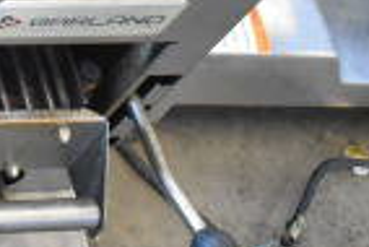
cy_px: -58
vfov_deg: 8.4
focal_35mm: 161
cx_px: -356
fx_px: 1653
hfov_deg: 11.5
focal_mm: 25
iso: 1800
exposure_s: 1/40
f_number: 4
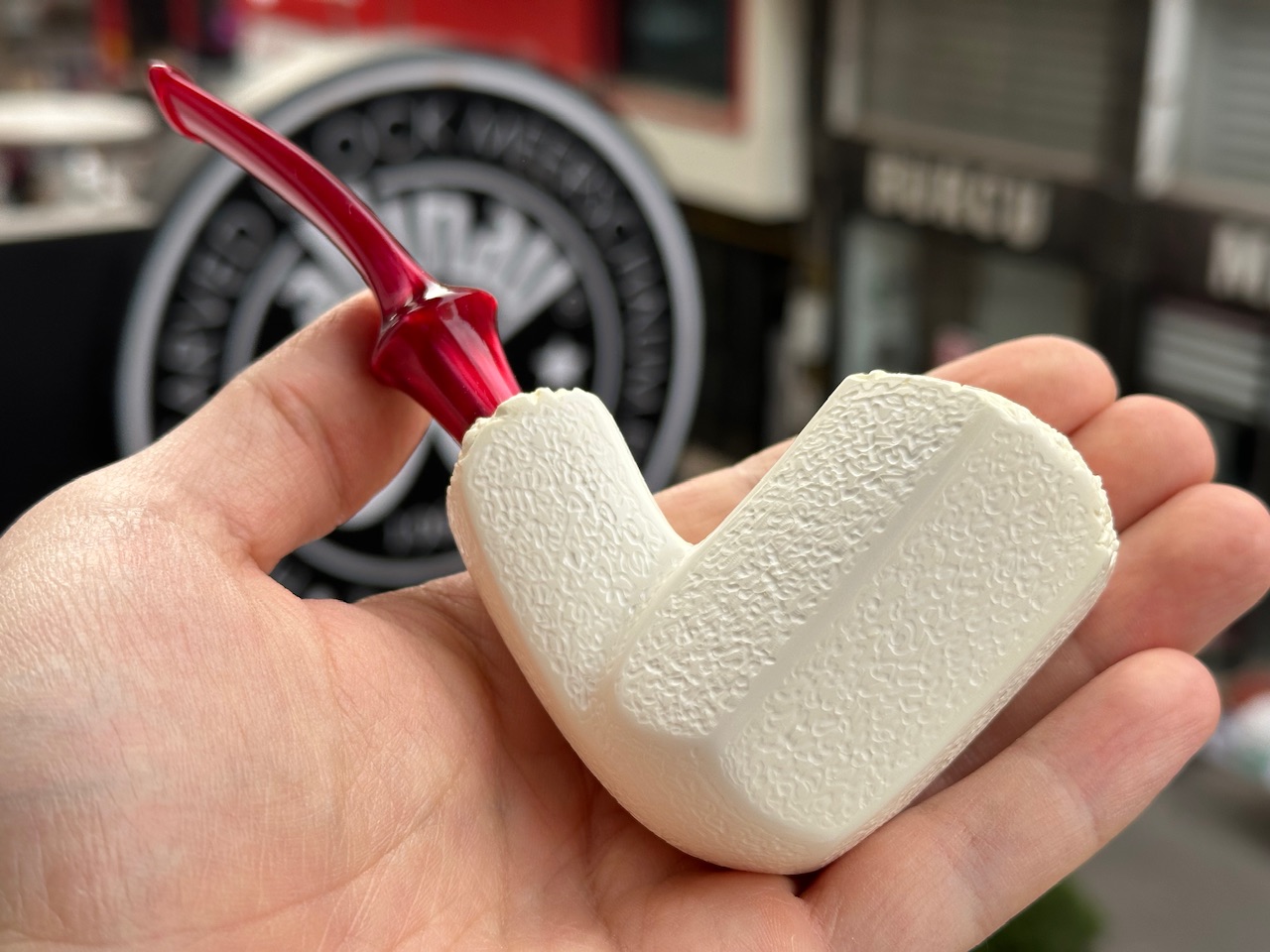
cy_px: 476
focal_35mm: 48
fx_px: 1761
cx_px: 635
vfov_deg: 30.3
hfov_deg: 39.7
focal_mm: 6.86
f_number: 1.78
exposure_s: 1/816
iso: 64
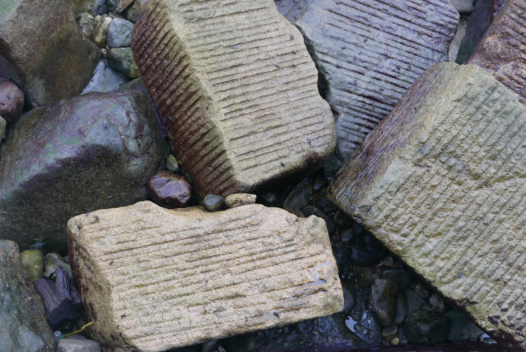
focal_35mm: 58
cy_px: 176
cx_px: 263
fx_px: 848
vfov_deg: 23.4
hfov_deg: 34.5
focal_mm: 26.3
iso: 200
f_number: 3.2
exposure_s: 1/125
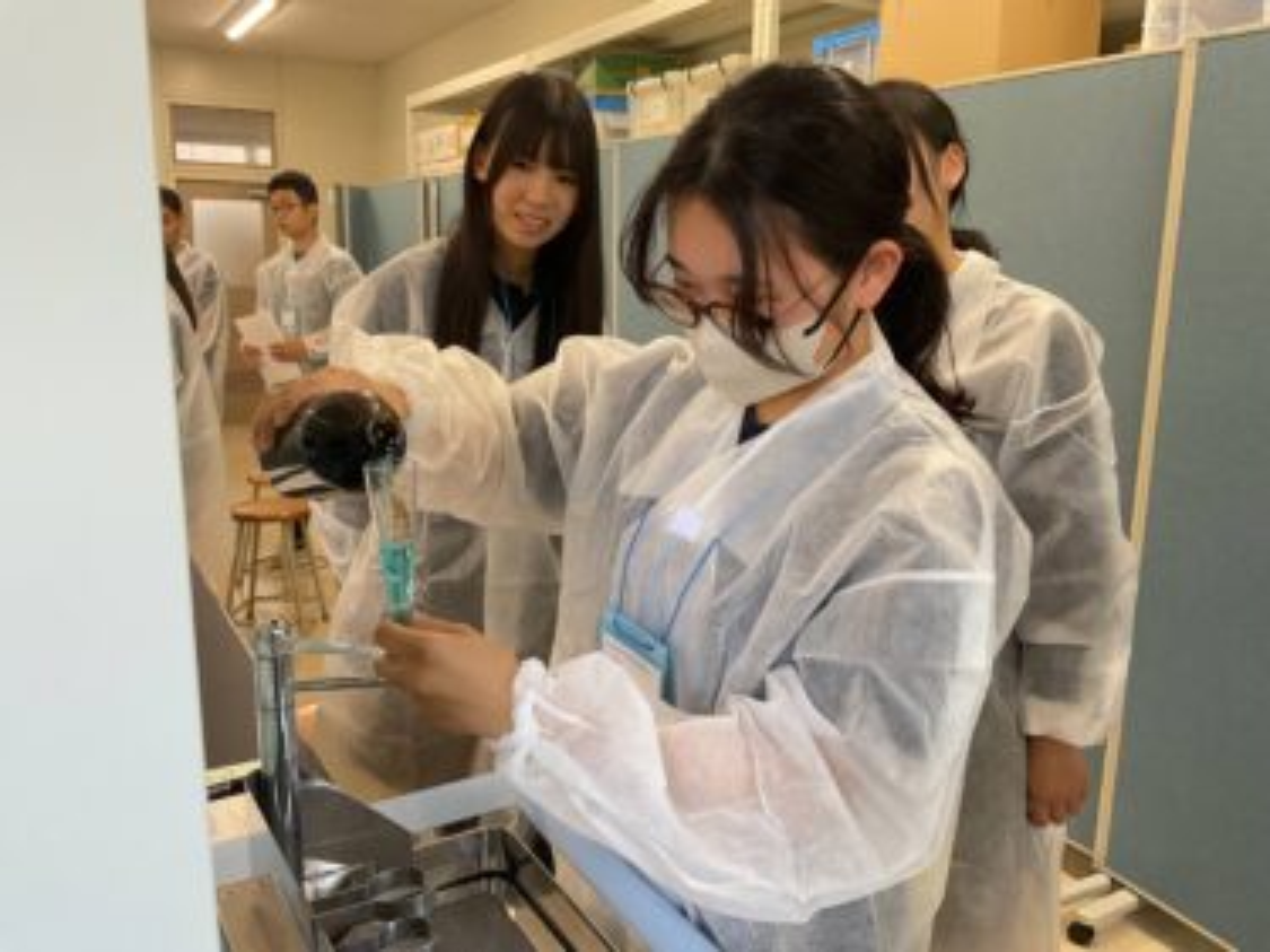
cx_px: 635
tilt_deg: -13.8
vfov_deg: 48.2
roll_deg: -0.3
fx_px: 1064
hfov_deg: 61.7
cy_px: 476
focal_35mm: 29
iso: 64
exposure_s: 1/60
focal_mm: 3
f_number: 1.8
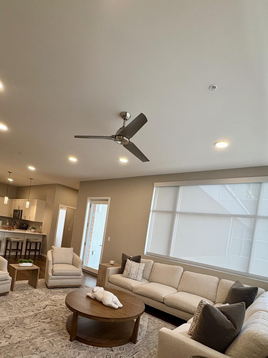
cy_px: 234
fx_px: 196
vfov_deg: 82.3
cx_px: 129
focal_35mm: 19
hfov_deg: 68.6
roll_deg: -9.0
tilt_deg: +2.7
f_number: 2.2
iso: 200
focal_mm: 2.22
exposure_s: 1/120
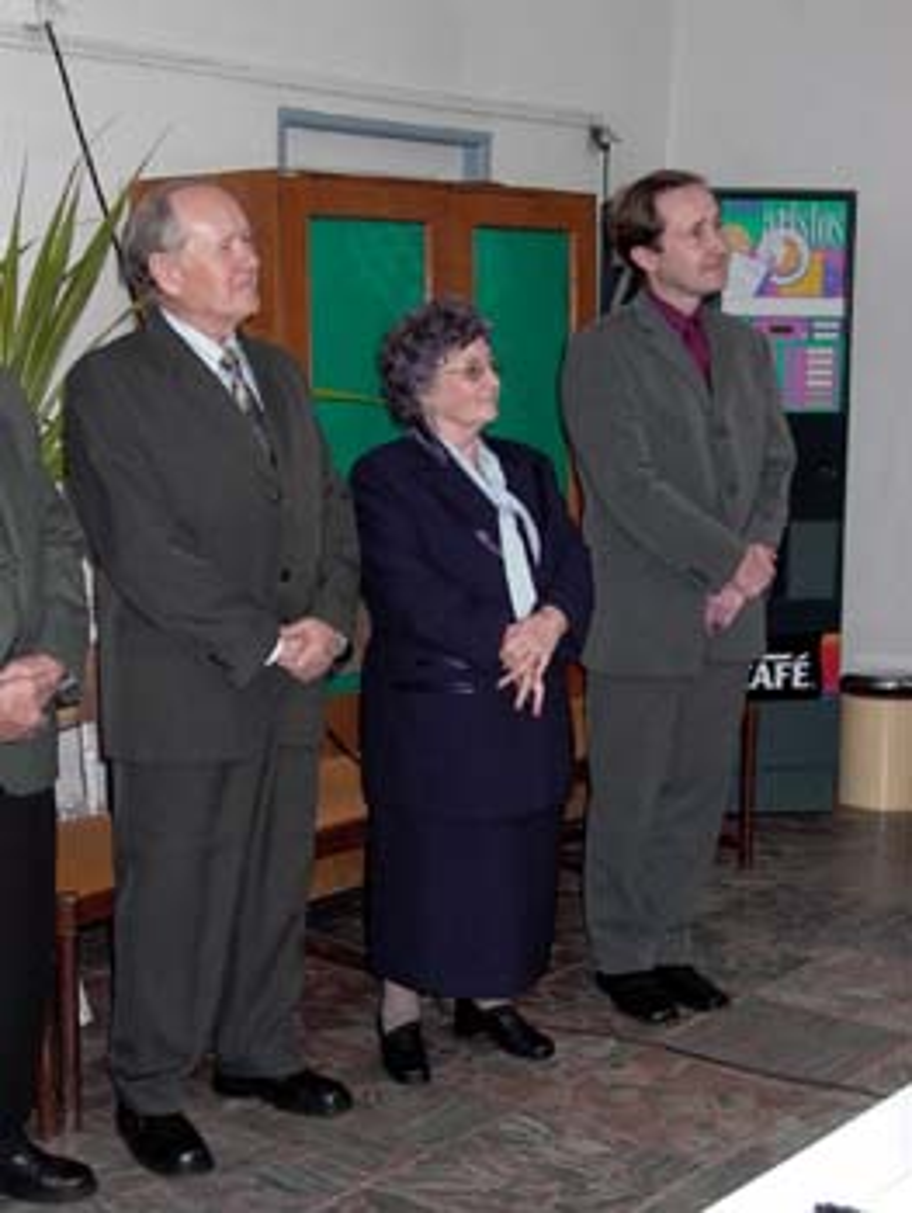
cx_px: 456
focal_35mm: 52
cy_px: 606
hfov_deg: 28.1
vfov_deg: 36.8
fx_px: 1824
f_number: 2.24
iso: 100
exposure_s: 1/64.2
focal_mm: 11.12
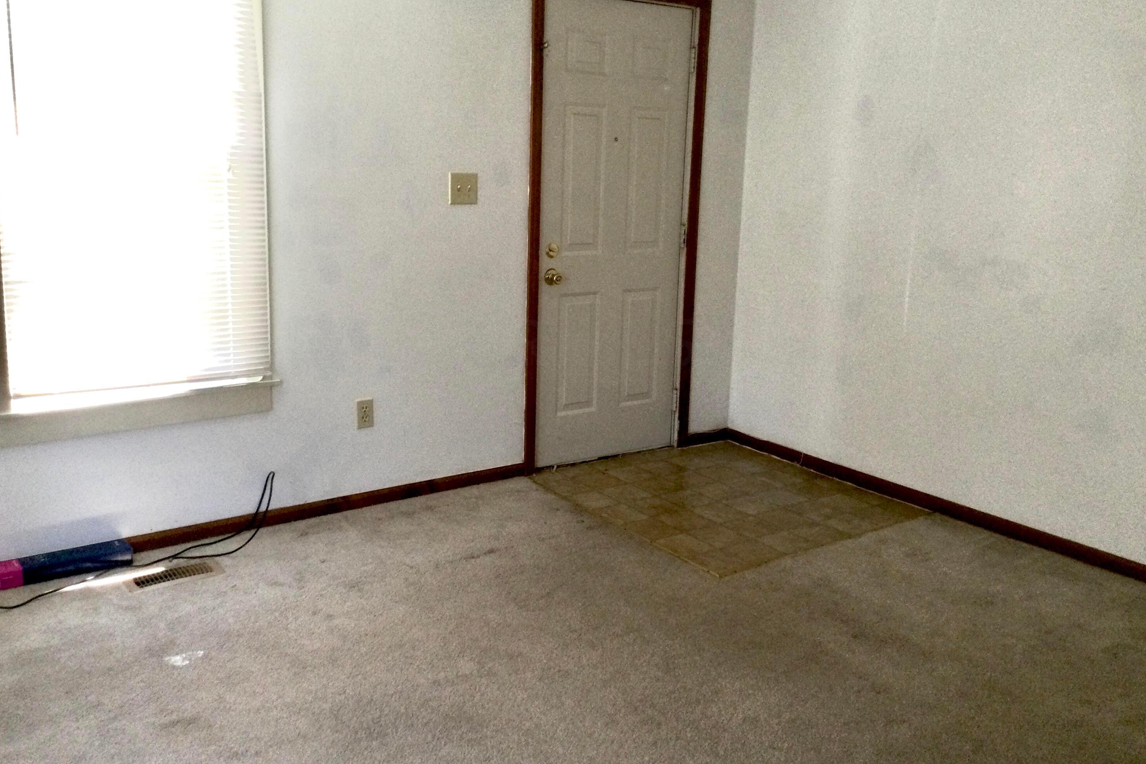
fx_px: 1050
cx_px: 581
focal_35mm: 33
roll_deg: -2.0
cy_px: 343
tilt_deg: -8.7
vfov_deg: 39.9
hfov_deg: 57.2
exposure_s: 1/30
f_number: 2.4
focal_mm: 3.3
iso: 100
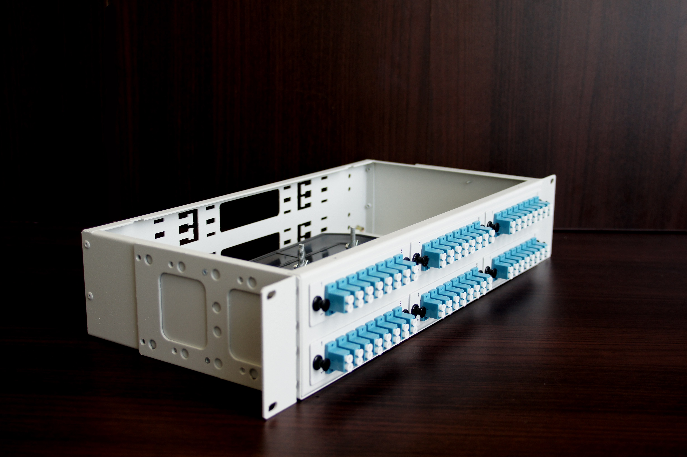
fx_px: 858
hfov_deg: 43.6
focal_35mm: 45
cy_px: 228
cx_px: 344
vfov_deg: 29.8
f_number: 4
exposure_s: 1/50
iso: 250
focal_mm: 30
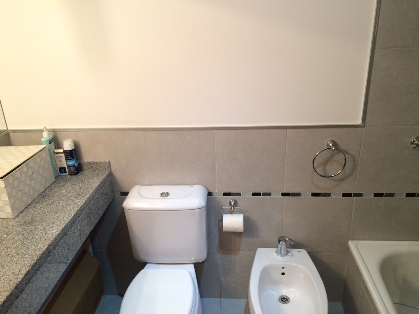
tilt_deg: -21.6
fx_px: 351
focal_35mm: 29
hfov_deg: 61.7
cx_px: 210
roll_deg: +1.0
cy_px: 157
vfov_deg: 48.2
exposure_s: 1/33
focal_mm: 4.15
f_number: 2.2
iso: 125
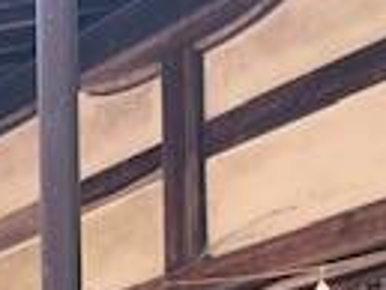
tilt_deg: +3.1
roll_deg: +1.6
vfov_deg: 9.9
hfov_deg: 14.1
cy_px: 589
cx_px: 57
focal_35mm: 139
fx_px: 1551
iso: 50
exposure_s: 1/120
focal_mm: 3.99
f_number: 1.8
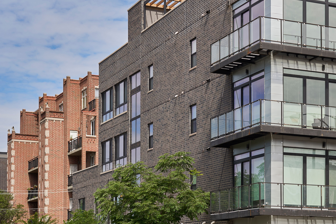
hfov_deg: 22.9
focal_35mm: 87
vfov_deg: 15.7
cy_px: 116
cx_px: 288
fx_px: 812
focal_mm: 50
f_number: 8
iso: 160
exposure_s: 1/500
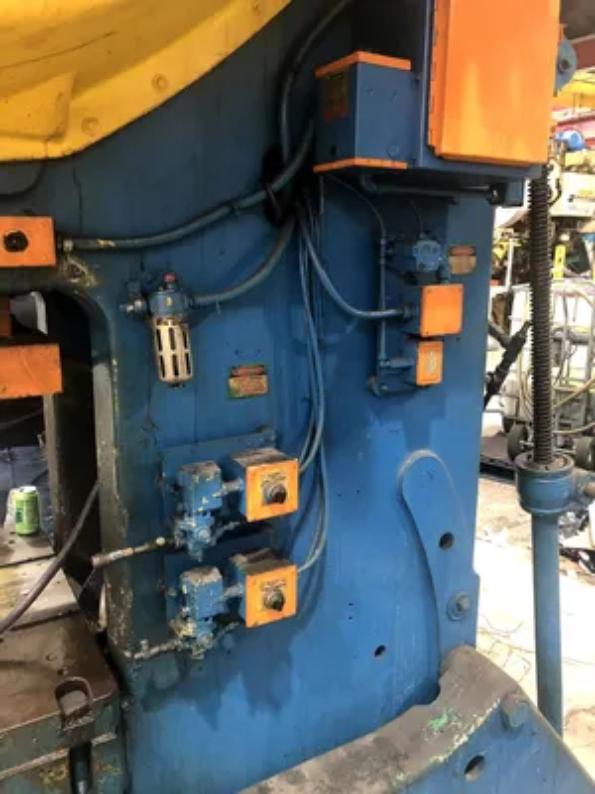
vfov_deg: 63.4
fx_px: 642
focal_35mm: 28
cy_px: 397
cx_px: 298
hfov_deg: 49.7
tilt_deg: -13.8
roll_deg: -0.1
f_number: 1.8
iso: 100
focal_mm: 4
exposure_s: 1/15
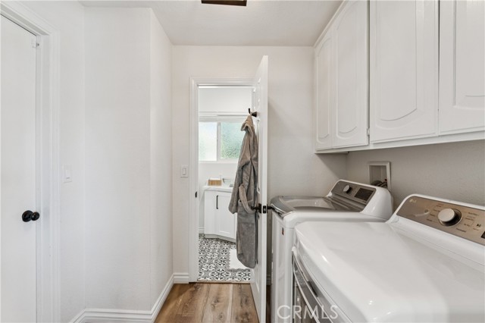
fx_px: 219
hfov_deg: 95.7
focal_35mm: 16
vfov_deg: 72.7
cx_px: 242
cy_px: 162
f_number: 13
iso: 100
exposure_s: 1
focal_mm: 16.3
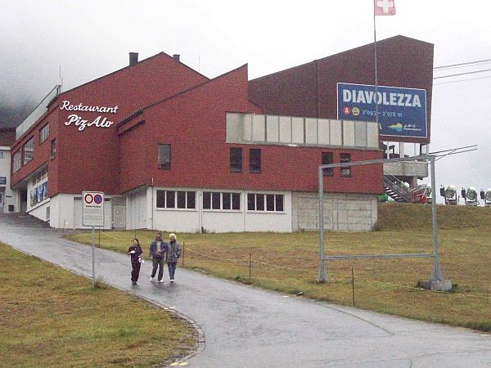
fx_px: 1092
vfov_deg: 19.1
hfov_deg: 25.3
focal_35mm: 77
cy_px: 184
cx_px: 246
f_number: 8.5
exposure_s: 1/794
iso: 1250
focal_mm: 12.8
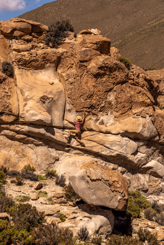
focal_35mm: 90
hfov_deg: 15.2
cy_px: 122
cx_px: 82
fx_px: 614
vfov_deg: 22.6
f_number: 9
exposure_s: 1/250
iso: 200
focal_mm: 90
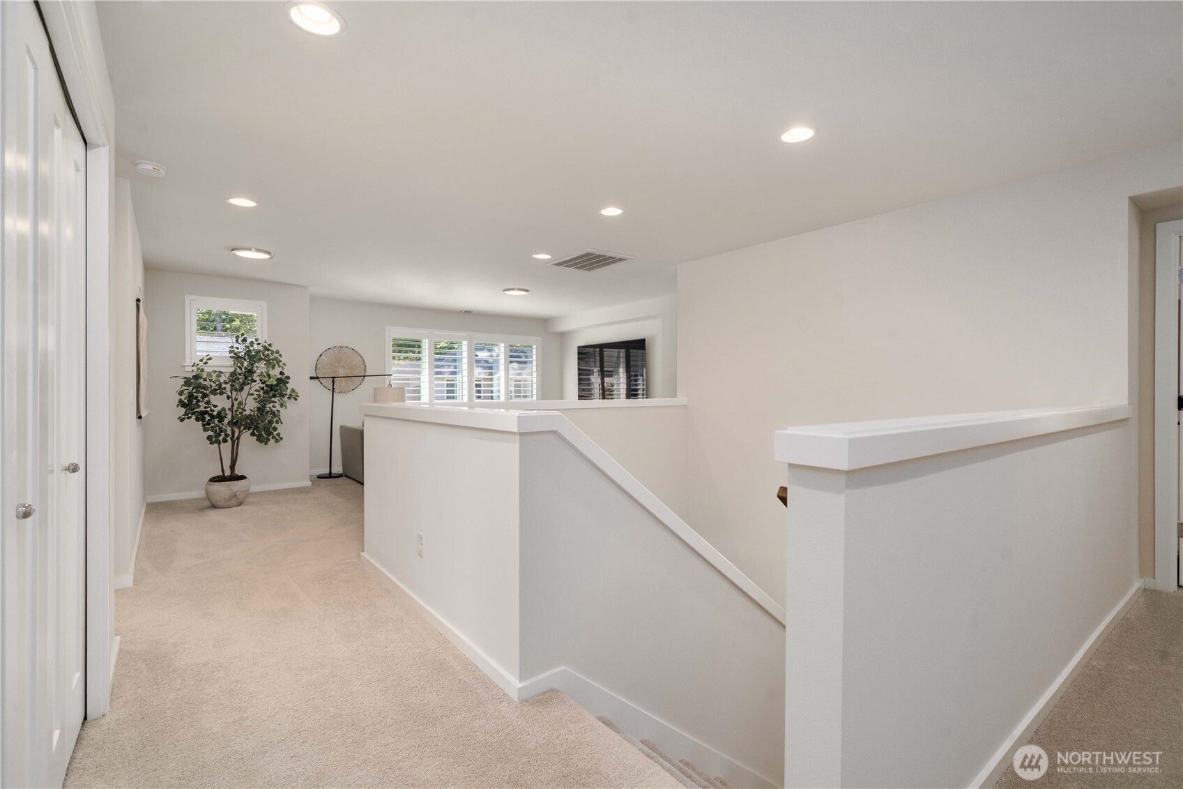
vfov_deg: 73.7
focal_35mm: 16
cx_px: 592
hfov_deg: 96.7
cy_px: 394
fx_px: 526
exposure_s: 1/30
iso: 320
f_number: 7.1
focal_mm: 16
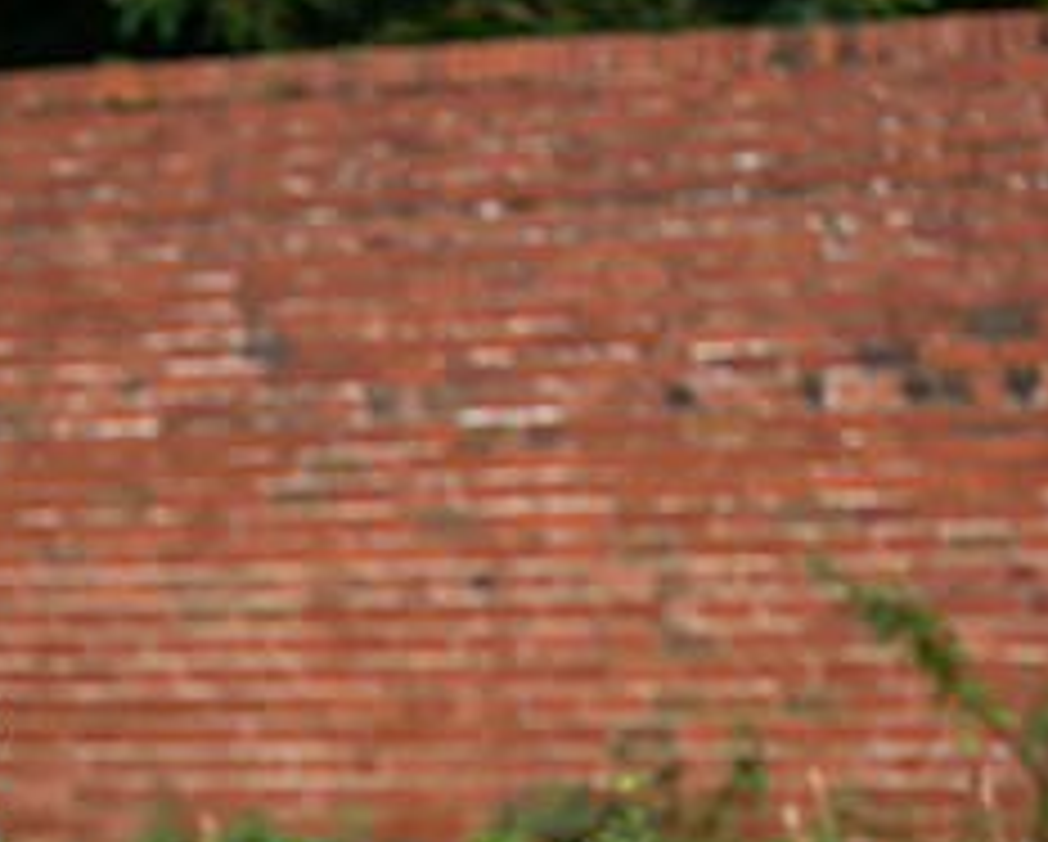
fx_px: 10652
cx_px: 94
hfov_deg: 5.6
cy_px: 628
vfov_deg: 4.5
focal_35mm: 343
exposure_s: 1/800
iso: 800
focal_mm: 147
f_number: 2.8
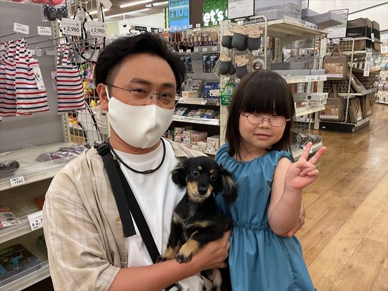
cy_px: 146
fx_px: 325
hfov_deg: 61.7
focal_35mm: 29
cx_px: 194
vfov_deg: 48.2
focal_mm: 3
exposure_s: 1/60
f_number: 1.8
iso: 80
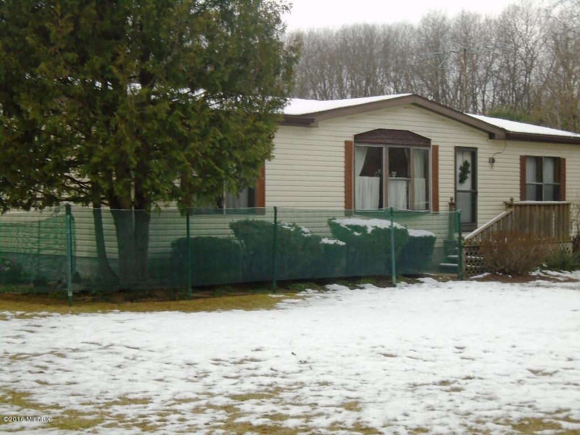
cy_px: 218
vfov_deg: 21.6
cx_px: 290
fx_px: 1139
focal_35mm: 68
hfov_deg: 28.6
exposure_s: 1/250
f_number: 5.5
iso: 200
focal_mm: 12
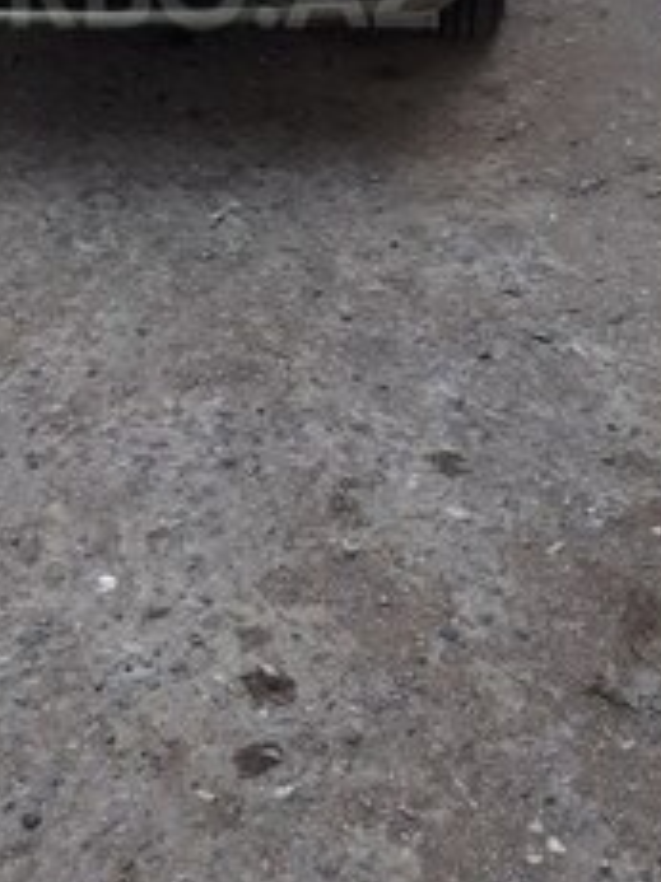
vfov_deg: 30.7
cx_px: 145
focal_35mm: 58
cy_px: -15
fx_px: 1478
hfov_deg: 24.8
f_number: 1.9
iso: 64
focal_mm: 3.6
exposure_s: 1/33
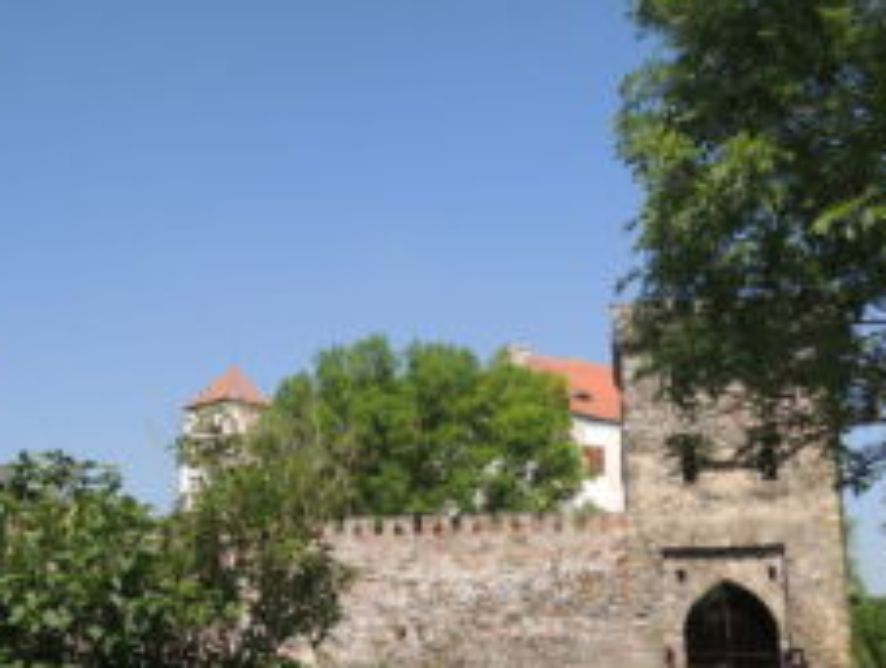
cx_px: 316
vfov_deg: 38.2
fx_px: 949
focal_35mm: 37
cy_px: 463
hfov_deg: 49.4
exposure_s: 1/1250
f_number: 2.8
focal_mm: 4.3
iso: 100
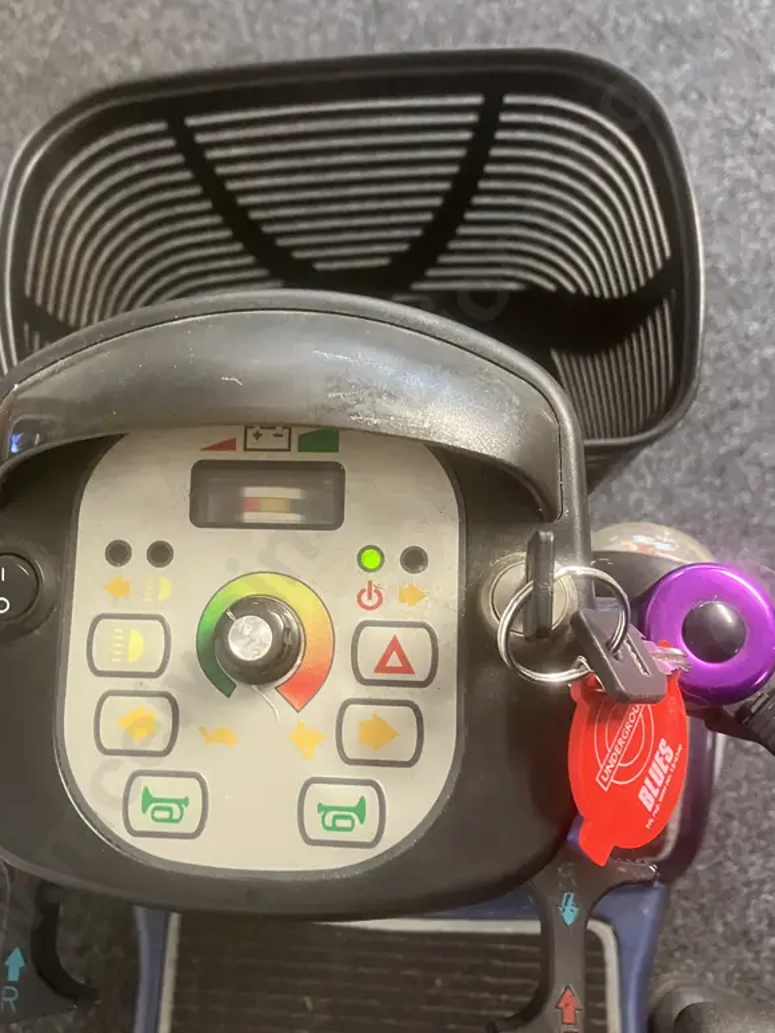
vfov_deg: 50.1
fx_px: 1105
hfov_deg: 38.5
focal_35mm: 37
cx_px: 307
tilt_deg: -65.7
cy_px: 528
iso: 320
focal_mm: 3.99
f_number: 1.8
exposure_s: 1/25
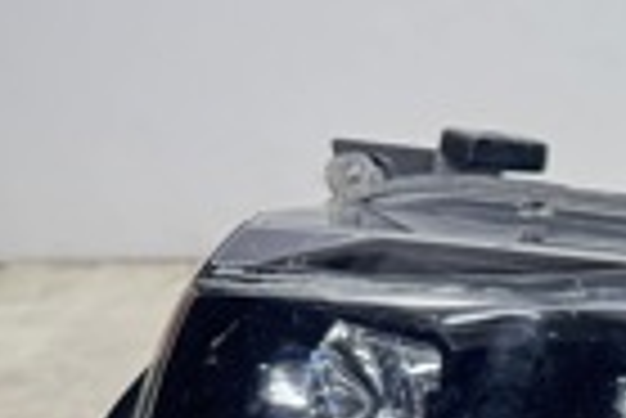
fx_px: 2002
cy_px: 454
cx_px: 1279
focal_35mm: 115
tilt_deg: -33.8
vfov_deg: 11.8
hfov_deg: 14.5
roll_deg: +1.9
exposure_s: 1/100
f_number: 1.78
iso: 200
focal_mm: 6.76
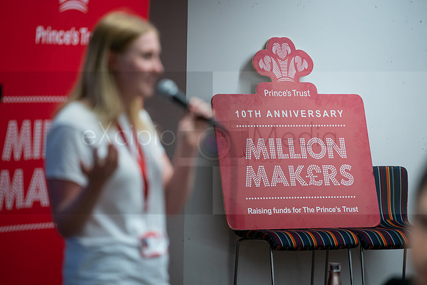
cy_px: 147
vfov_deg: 6.2
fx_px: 2632
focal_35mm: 222
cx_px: 223
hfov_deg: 9.3
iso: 1600
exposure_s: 1/250
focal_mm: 200
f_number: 2.8
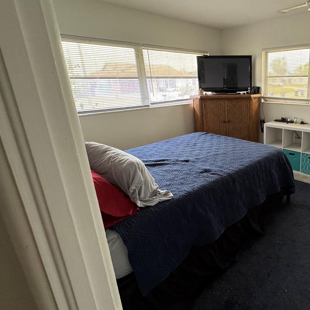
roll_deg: +0.9
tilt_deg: -16.3
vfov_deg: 69.5
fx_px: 223
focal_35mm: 22
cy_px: 144
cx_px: 247
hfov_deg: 63.7
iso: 400
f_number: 2.2
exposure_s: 1/60
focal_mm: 2.22
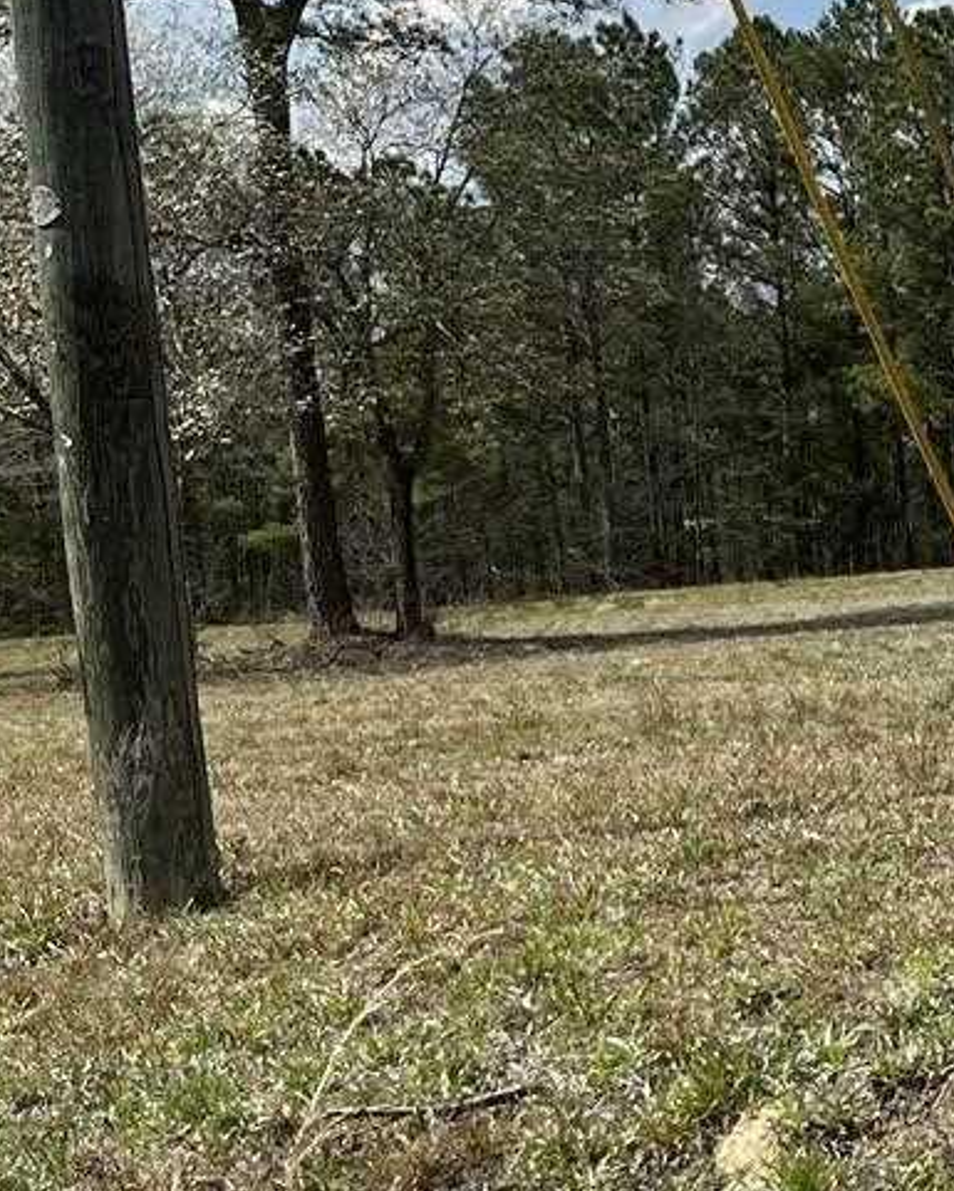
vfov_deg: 17.7
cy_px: 879
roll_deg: +1.4
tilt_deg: -1.9
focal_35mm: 108
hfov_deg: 13.4
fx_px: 3810
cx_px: 1437
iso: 50
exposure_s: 1/4310
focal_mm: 5.1
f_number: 1.6
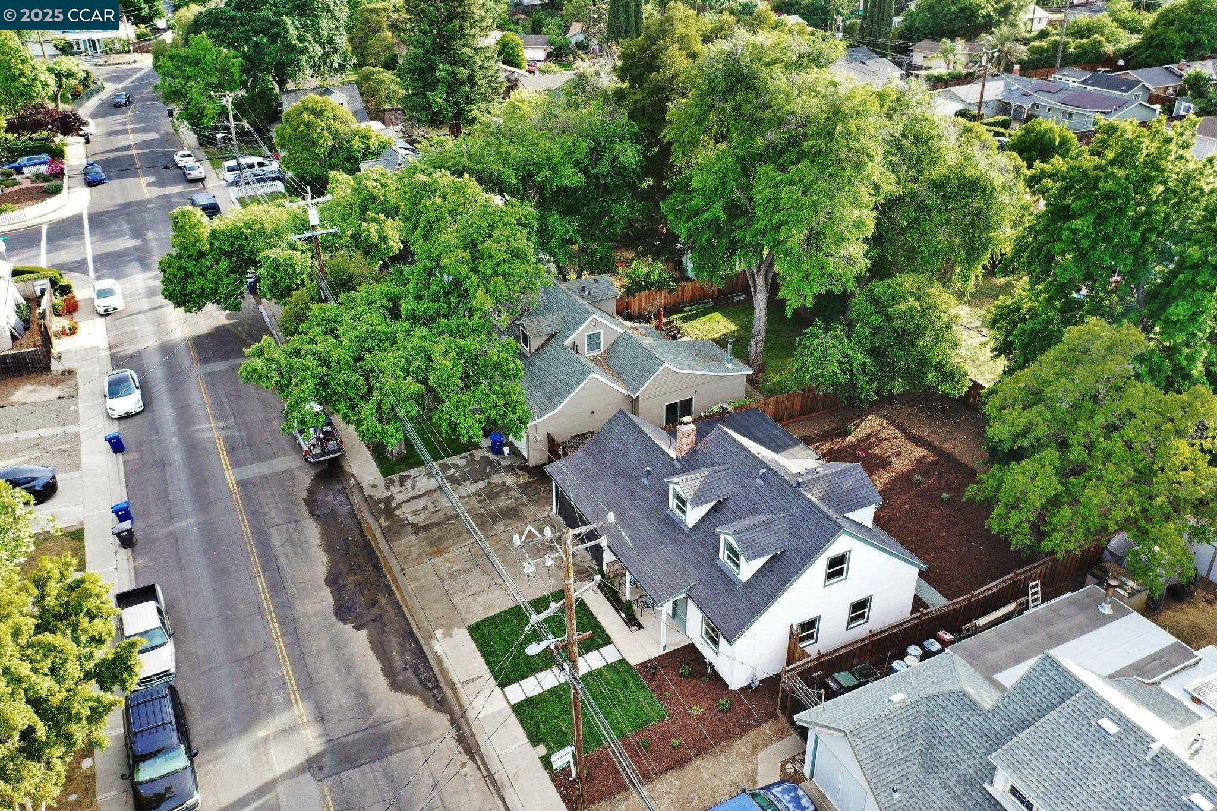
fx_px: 946
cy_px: 406
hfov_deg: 65.5
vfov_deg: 46.4
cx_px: 608
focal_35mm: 28
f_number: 4
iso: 100
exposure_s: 1/100
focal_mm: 10.26
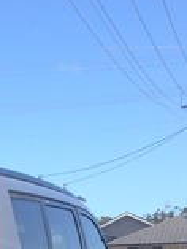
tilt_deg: -5.2
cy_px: 395
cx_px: -62
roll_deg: +0.6
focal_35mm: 126
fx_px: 906
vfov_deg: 14.4
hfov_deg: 11.4
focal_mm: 4.12
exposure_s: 1/903
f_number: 2.4
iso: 50
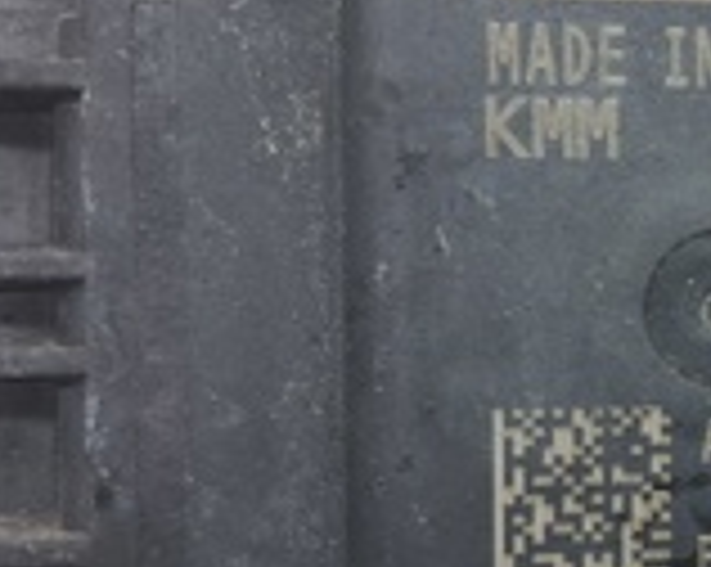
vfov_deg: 14.4
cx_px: 932
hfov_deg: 16.9
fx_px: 2249
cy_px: 353
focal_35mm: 107
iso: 50
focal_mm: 4
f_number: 1.8
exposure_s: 1/50
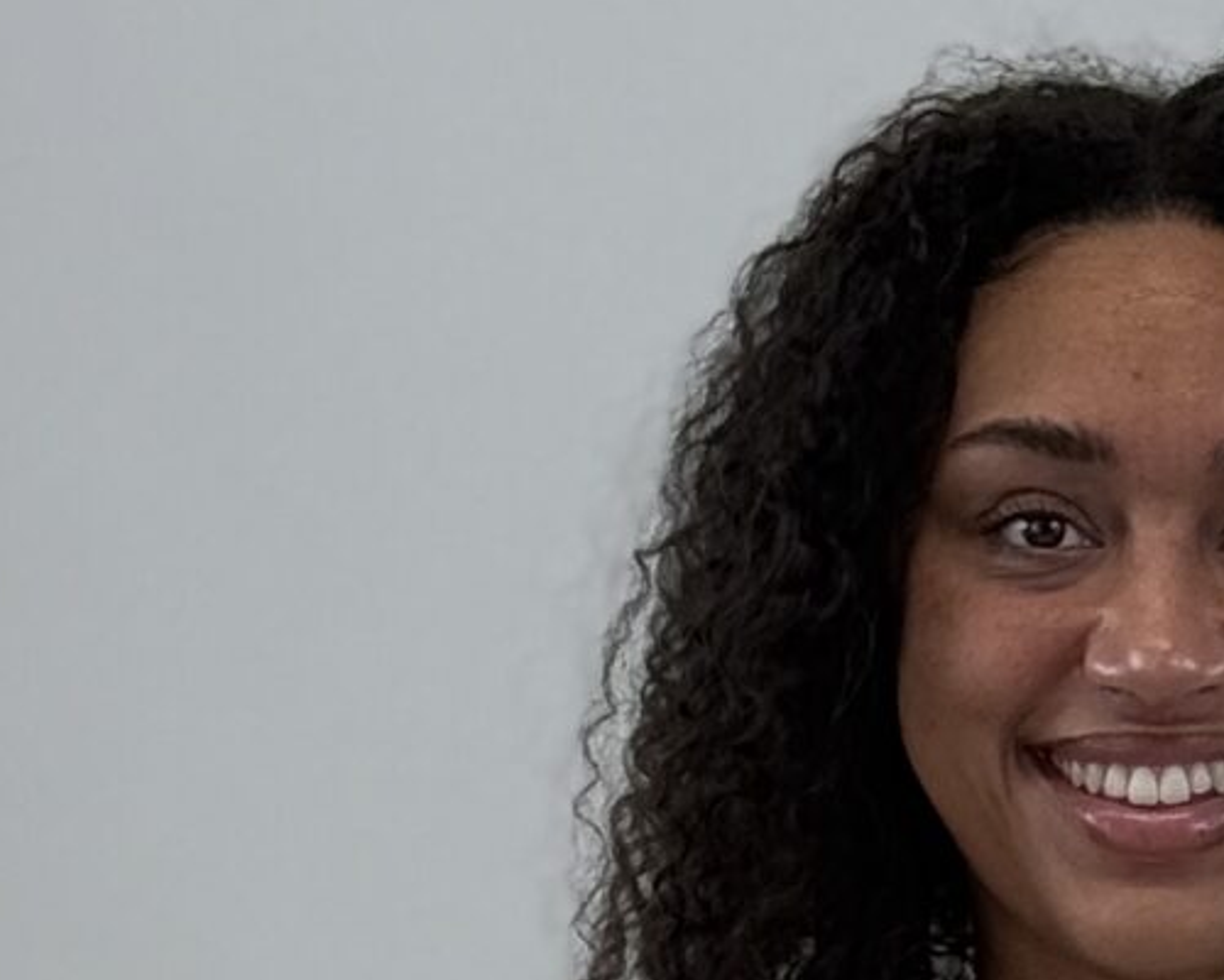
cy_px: 2960
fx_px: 8694
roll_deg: -0.6
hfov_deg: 8.0
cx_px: 1214
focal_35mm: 240
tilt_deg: -13.0
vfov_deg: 6.0
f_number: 1.78
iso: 100
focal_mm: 6.76
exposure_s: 1/243
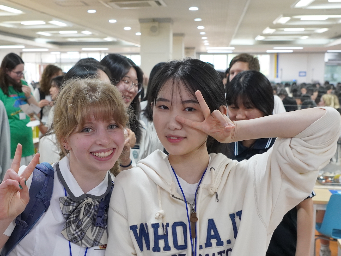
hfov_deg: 37.5
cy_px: 152
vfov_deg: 28.6
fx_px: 500
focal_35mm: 51
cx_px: 131
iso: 2000
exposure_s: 1/160
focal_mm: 23
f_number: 4
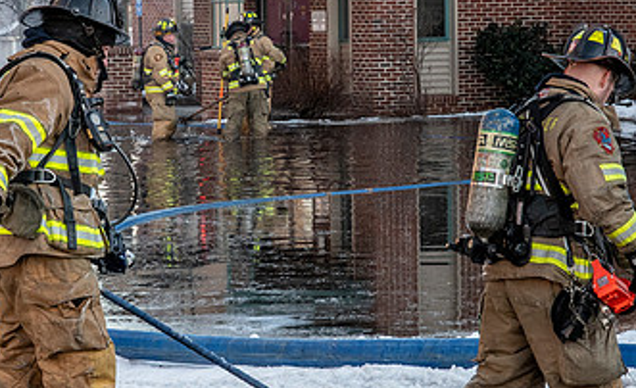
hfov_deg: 11.6
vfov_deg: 7.1
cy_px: 187
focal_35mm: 181
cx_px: 269
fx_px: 3117
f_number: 8
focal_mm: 55
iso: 1000
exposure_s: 1/320
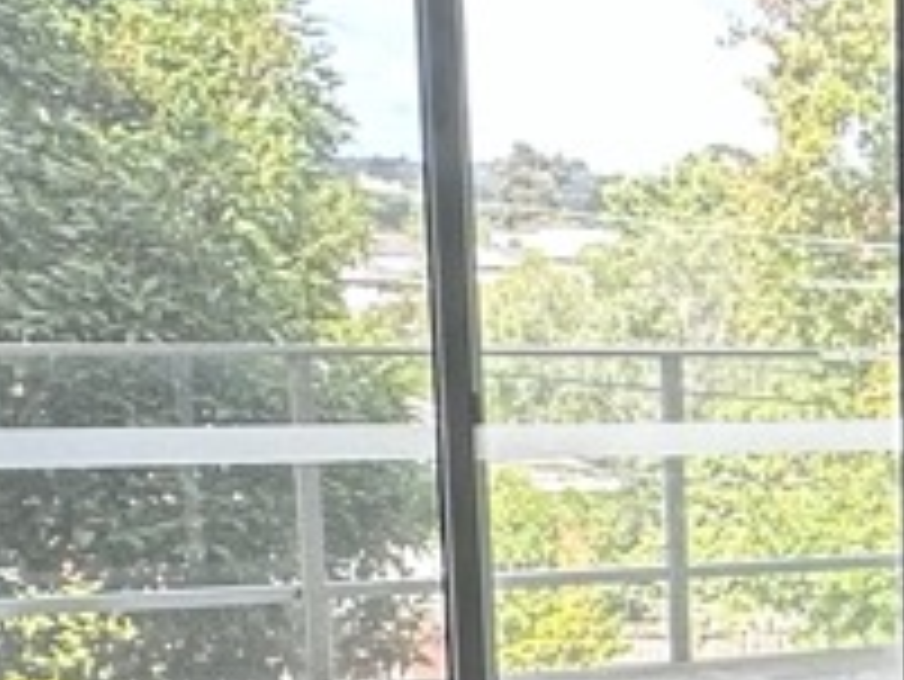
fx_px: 2326
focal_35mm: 89
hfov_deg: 17.6
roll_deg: -2.4
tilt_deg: -9.5
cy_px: 644
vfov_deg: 16.3
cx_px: 1642
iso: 50
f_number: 2.2
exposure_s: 1/100
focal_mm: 2.22
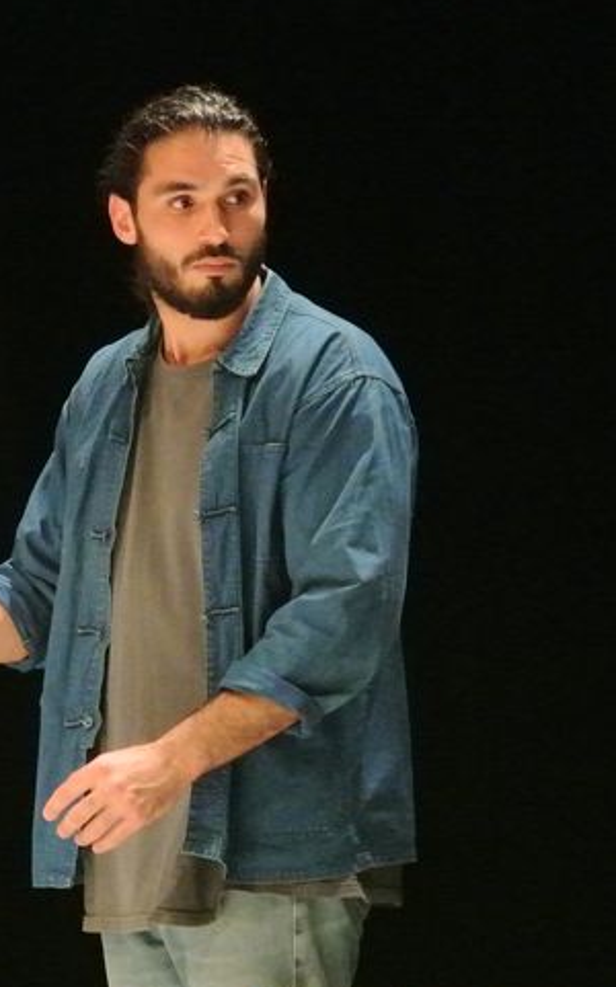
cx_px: -21
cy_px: 518
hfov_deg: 4.0
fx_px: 8824
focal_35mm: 328
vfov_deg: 6.4
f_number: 4.8
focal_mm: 71.6
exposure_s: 1/320
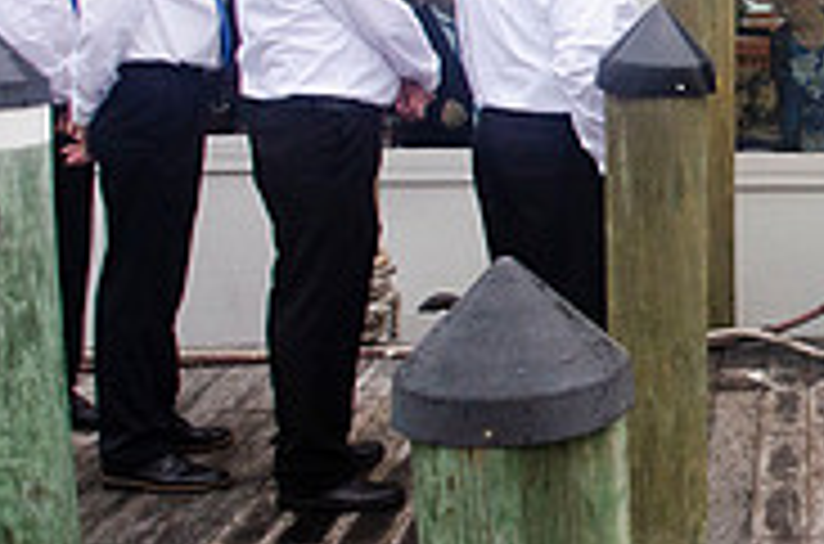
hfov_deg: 20.0
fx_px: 2169
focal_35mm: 95
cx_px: 1031
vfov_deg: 14.2
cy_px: 49
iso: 800
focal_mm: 20
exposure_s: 1/50
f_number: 5.6
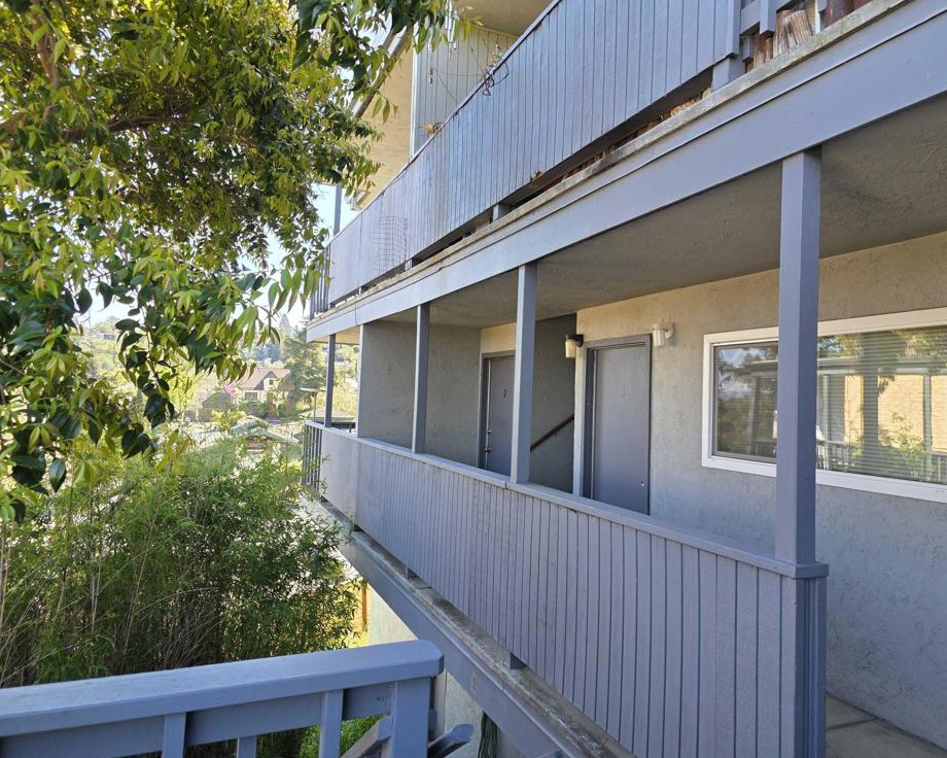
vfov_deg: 56.8
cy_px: 368
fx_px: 701
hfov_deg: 67.9
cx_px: 526
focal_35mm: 25
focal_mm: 6.3
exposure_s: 1/180
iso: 32
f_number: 1.7
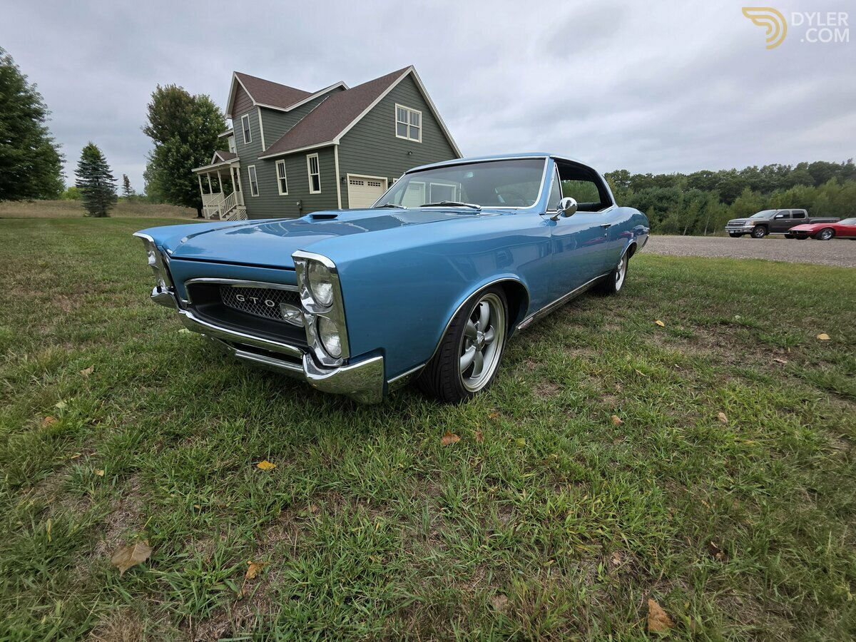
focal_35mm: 13
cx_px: 428
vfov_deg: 89.9
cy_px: 321
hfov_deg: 106.2
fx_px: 321
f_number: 1.9
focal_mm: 2.2
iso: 40
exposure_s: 1/960
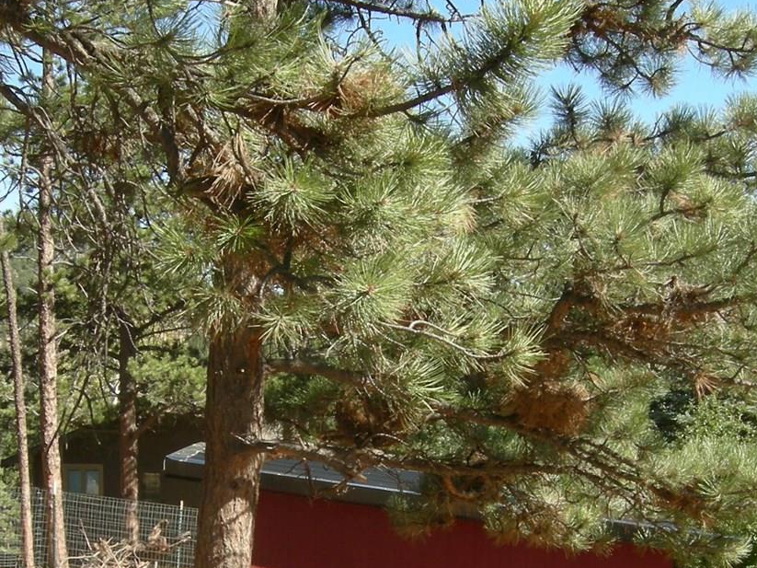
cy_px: 423
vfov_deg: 20.8
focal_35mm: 70
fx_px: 1531
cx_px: 353
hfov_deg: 27.8
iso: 64
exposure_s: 1/181
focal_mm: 7.5
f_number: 4.8
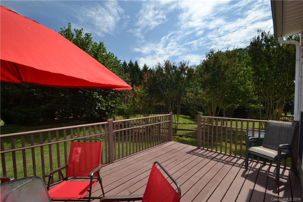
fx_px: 126
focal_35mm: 15
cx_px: 152
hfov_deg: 100.4
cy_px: 101
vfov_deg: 77.3
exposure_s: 1/200
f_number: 10
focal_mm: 10
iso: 100
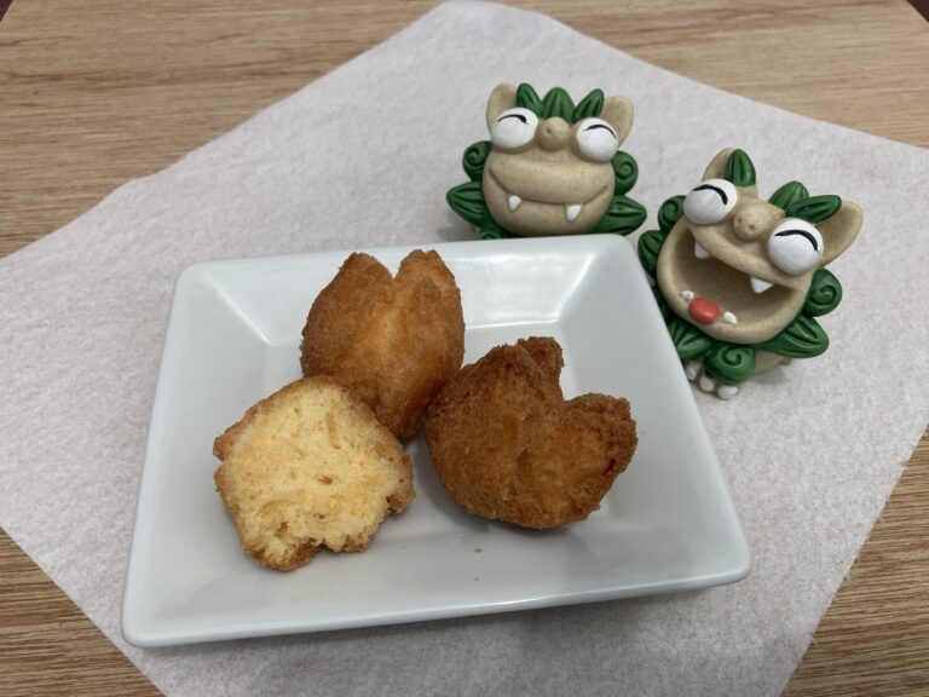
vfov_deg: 49.7
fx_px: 751
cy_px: 348
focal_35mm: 28
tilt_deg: -47.7
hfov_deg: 63.4
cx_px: 464
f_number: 1.8
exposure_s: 1/4425
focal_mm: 3.99
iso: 32
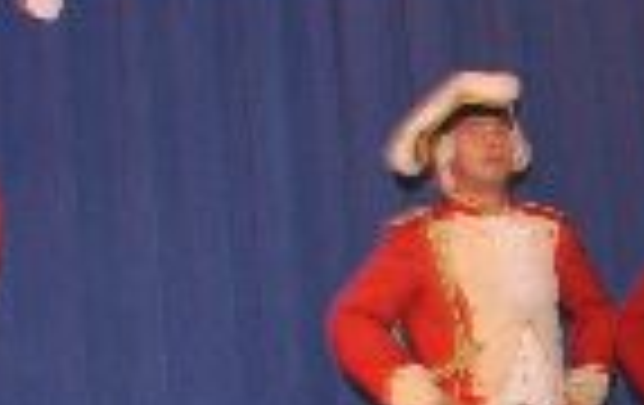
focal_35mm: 179
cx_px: -23
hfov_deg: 11.6
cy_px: -70
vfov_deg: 7.3
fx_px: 3145
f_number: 5
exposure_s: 1/60
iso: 400
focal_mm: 21
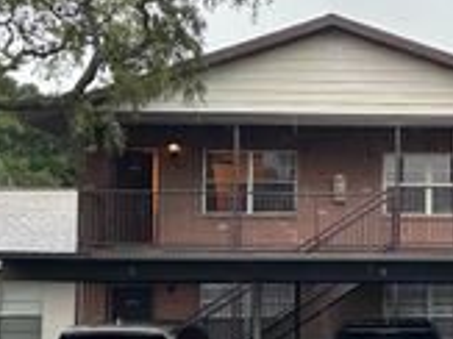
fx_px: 1046
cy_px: 246
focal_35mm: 80
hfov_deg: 23.7
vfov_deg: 18.3
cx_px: 414
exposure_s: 1/274
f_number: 1.5
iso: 40
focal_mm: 5.7
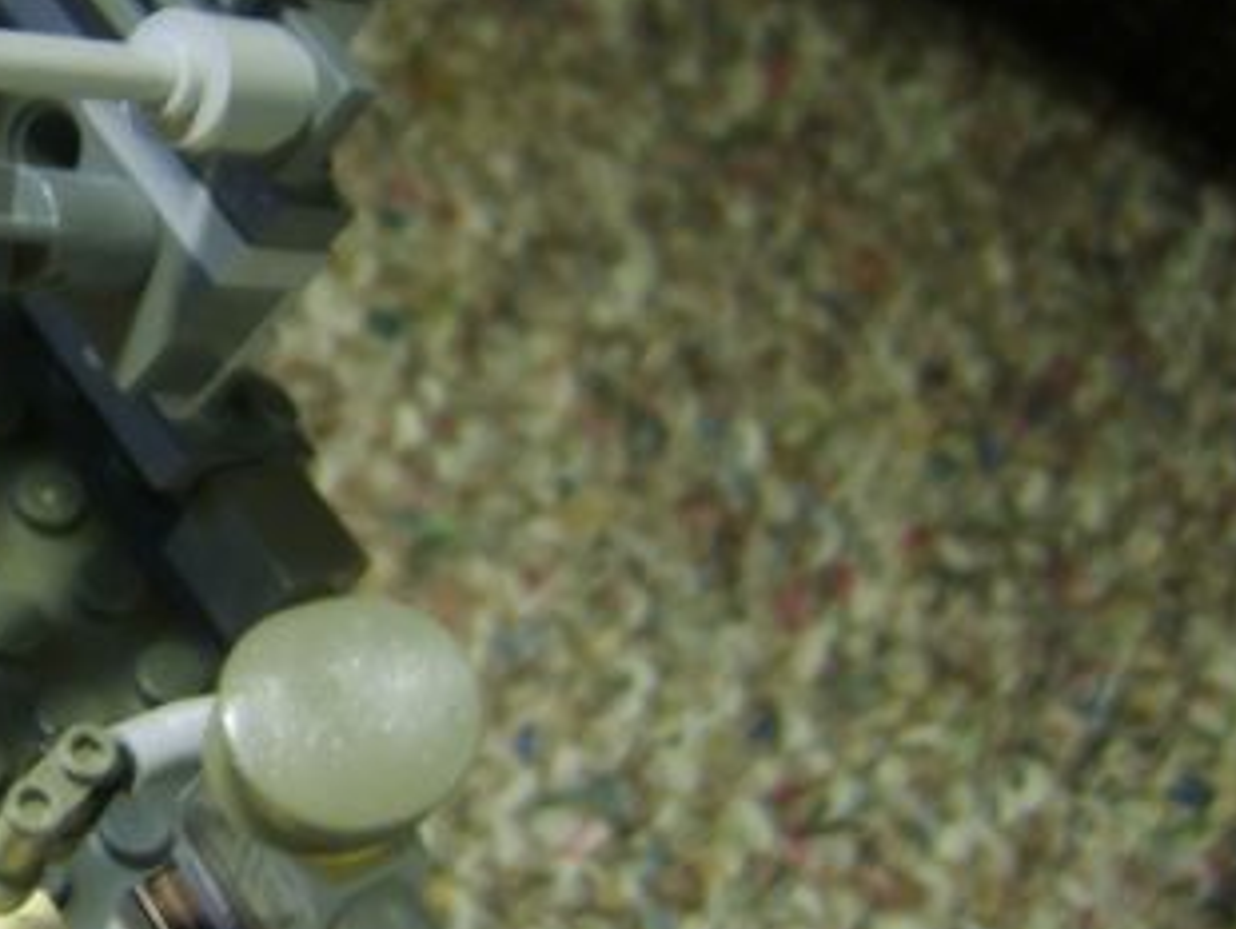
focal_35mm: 72
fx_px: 2573
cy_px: 219
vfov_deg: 20.3
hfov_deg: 25.3
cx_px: -88
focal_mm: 8.13
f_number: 2.7
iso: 71
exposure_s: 1/2
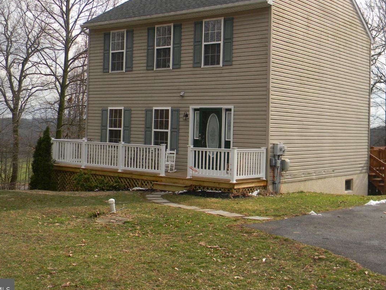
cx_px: 209
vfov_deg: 30.1
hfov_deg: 39.6
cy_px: 106
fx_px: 535
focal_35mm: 48
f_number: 3.7
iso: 112
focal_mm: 6.4
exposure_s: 1/596
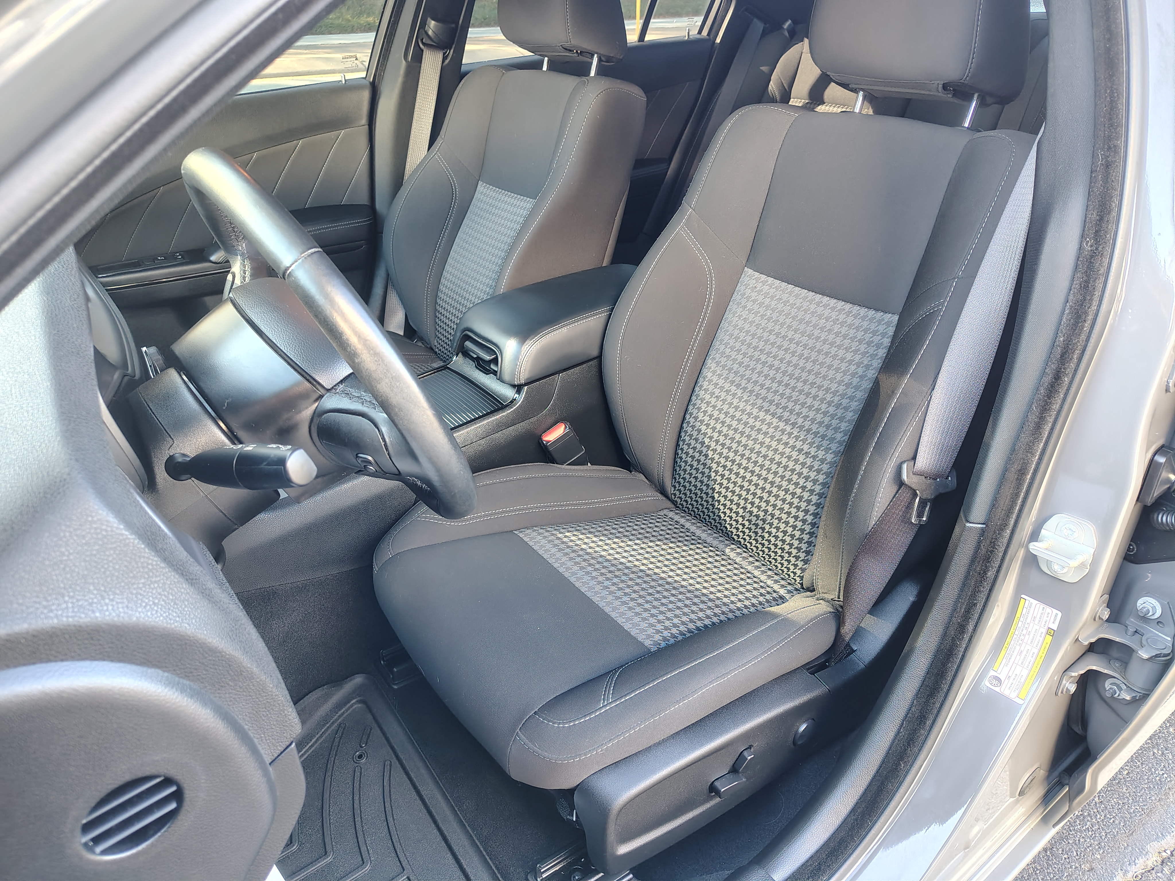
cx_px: 588
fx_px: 815
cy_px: 440
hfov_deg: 71.6
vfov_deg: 56.8
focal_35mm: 24
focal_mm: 5.56
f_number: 1.8
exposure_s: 1/75.6
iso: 800
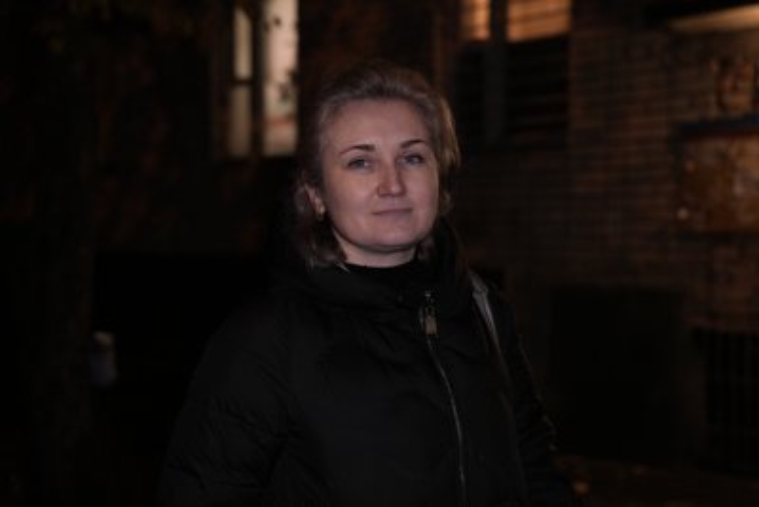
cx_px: 380
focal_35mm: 48
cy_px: 254
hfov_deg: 41.1
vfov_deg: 28.1
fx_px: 1012
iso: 1000
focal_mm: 48
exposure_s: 1/50
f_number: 2.8
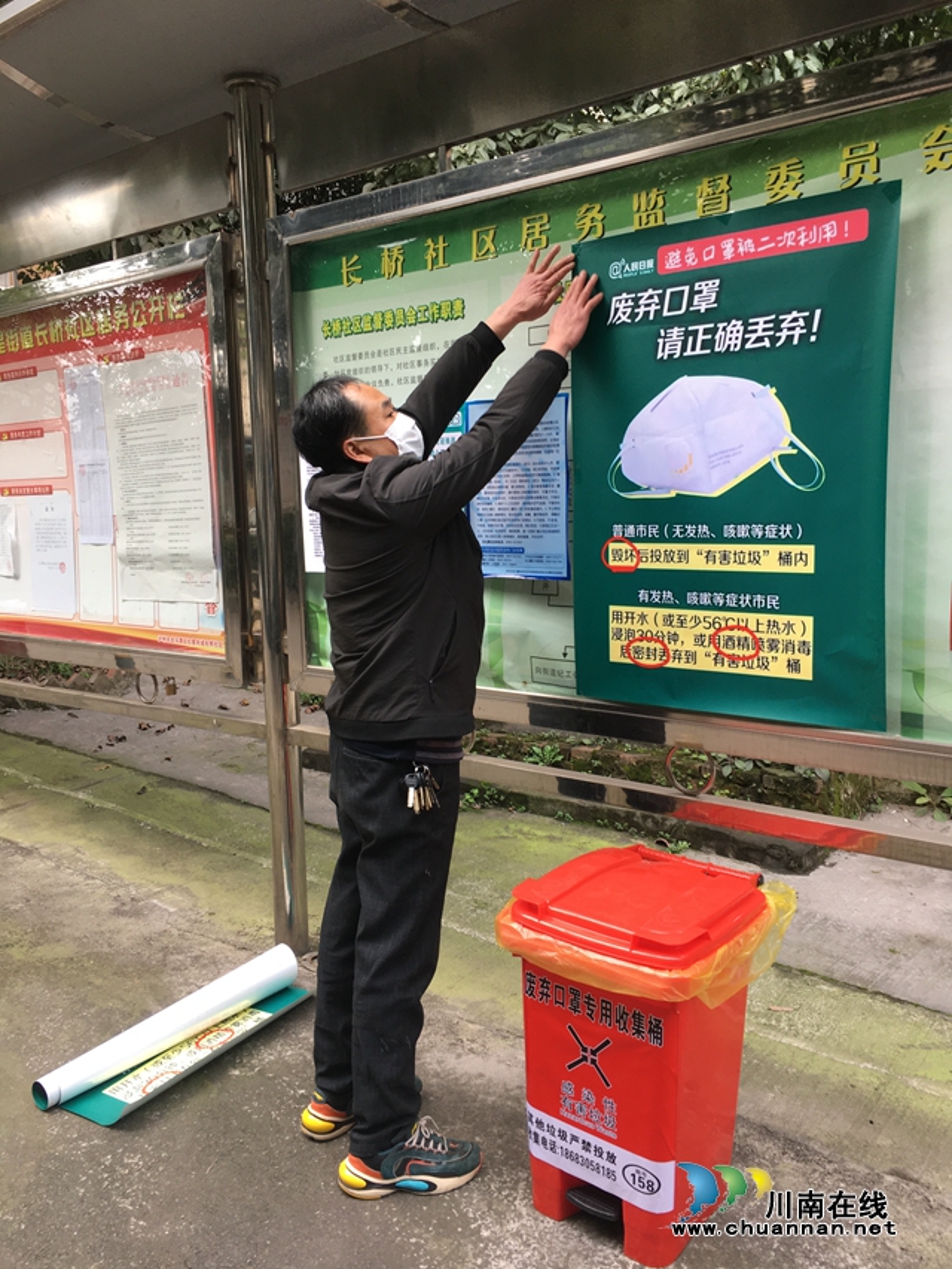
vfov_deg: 61.7
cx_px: 476
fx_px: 1063
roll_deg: +1.1
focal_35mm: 29
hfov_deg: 48.2
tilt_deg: -6.5
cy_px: 634
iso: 32
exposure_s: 1/100
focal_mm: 4.15
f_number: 2.2
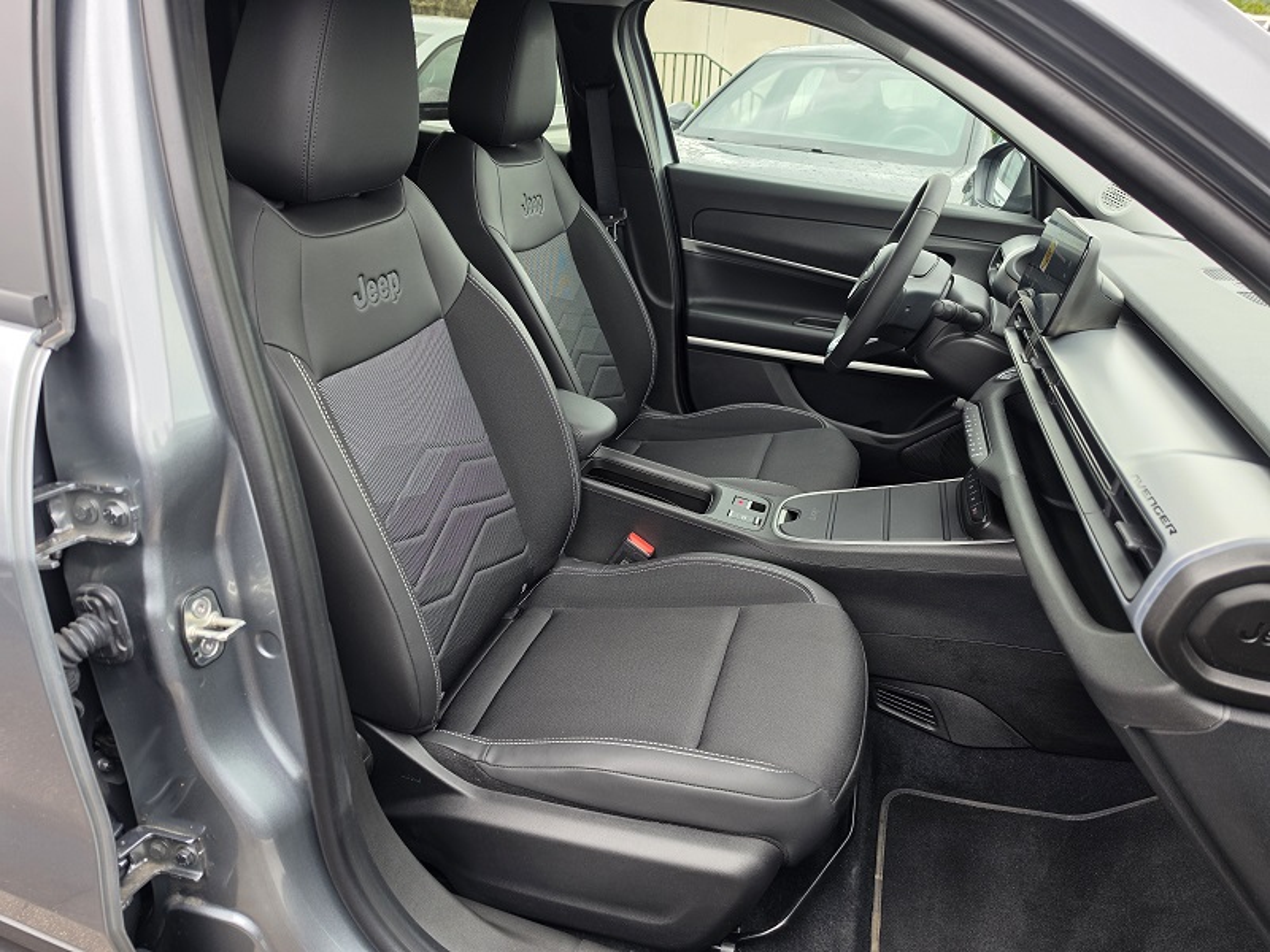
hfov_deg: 73.9
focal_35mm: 23
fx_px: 844
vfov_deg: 58.9
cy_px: 476
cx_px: 635
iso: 32
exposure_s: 1/180
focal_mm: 6.5
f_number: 1.4
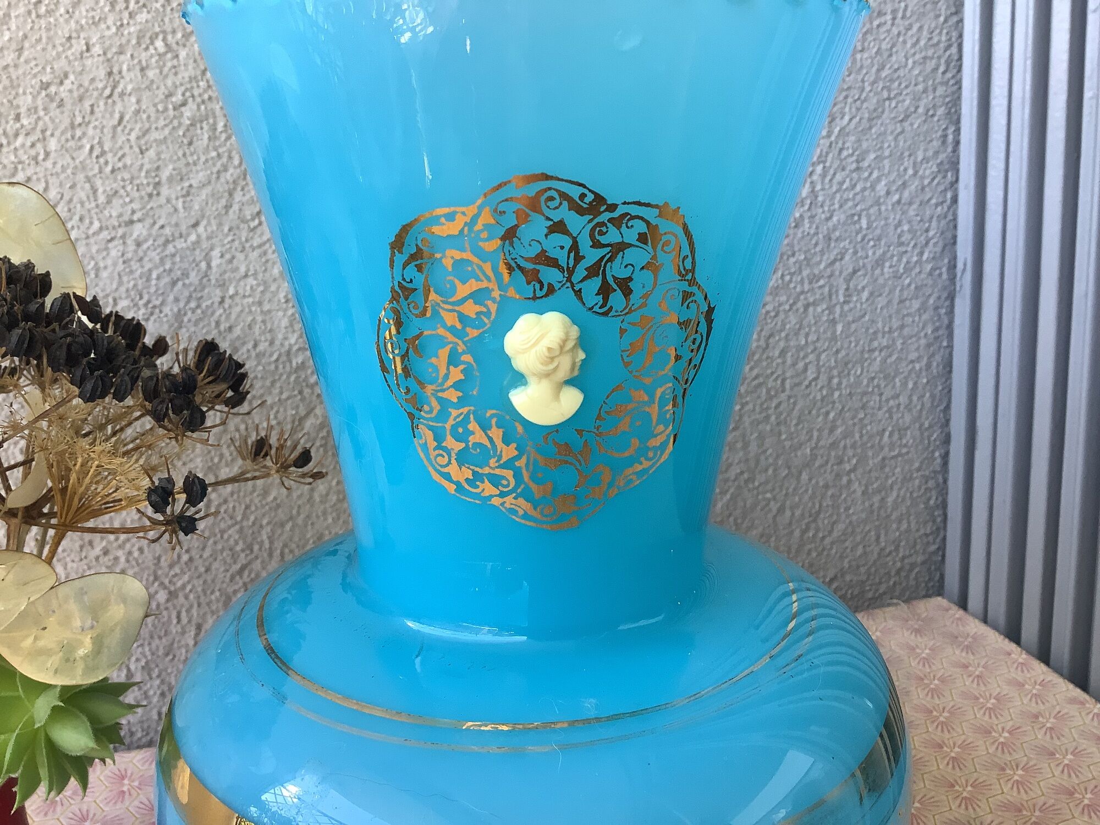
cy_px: 412
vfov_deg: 45.4
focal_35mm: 31
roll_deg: +1.6
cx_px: 550
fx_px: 985
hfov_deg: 58.4
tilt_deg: -11.8
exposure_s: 1/120
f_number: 2.4
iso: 80
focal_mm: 3.3
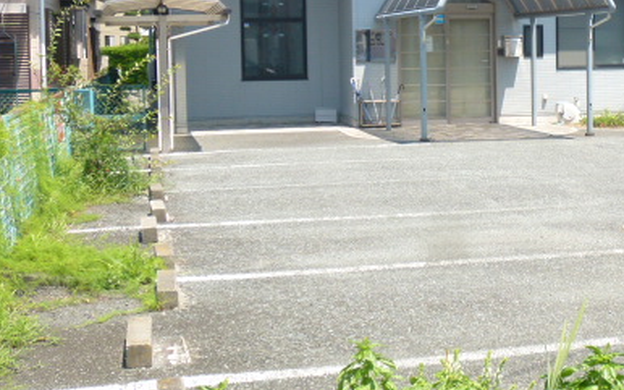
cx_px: 504
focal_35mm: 72
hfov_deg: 28.0
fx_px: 1224
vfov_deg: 18.0
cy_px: 91
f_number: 4
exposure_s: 1/400
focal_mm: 7.4
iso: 100
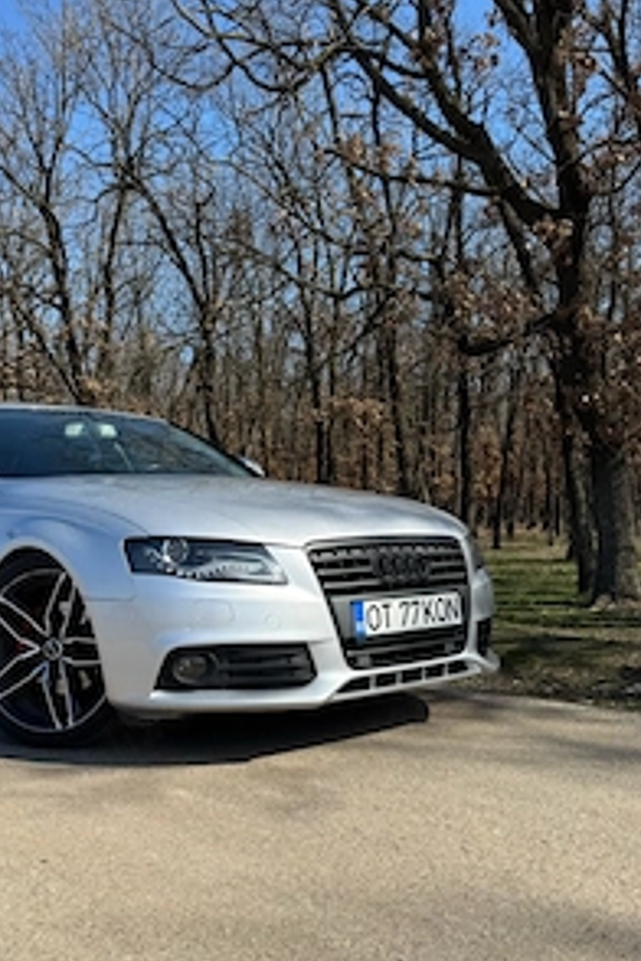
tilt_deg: +1.6
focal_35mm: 34
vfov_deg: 55.7
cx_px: 199
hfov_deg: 38.3
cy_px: 523
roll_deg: +2.3
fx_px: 908
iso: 80
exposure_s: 1/2833
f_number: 1.78
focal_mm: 6.76
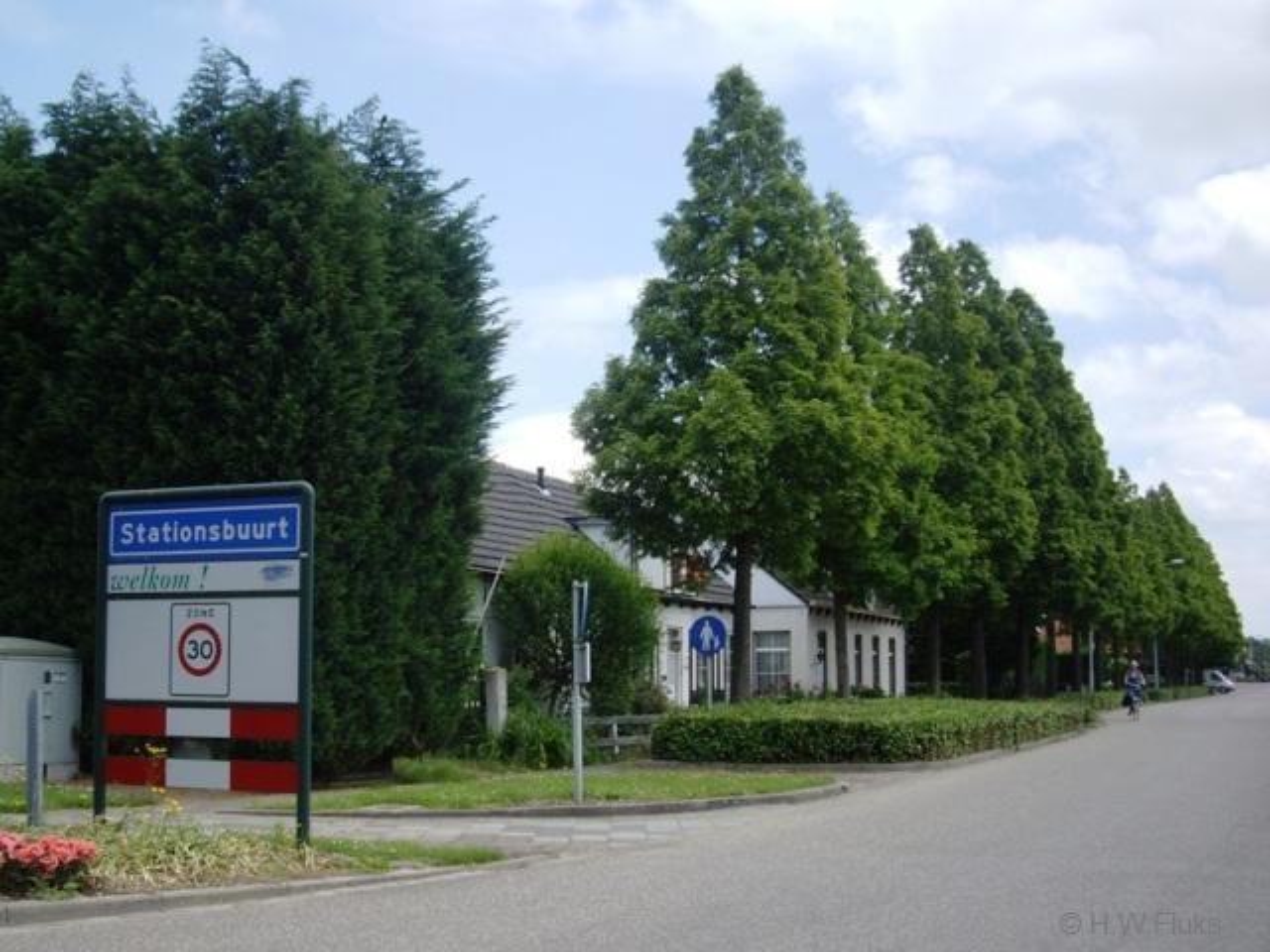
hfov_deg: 49.0
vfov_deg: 37.7
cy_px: 476
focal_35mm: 38
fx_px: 1394
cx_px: 635
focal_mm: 7.9
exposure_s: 1/800
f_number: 2.8
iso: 64
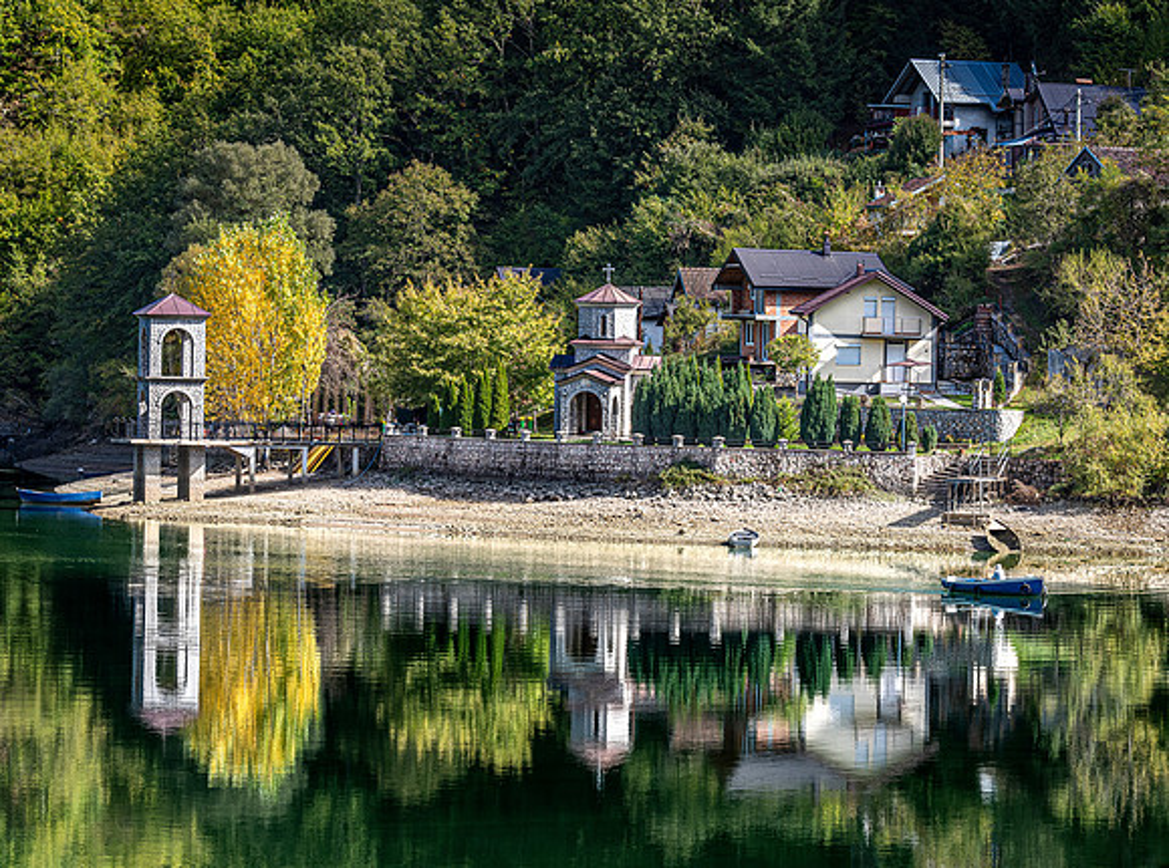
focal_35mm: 180
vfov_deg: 8.2
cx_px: 624
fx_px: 6070
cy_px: 329
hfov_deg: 11.0
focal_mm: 135
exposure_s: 1/100
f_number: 11
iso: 125
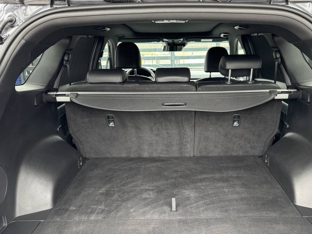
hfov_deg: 56.6
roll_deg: +0.8
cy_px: 142
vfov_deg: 43.9
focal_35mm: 32
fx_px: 288
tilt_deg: -19.8
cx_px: 178
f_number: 1.78
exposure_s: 1/54
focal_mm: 6.76
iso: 250
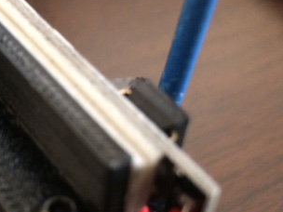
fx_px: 499
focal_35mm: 61
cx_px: 46
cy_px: 122
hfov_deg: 30.7
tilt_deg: -48.3
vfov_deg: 24.0
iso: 320
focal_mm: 4.15
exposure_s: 1/24
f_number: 2.2
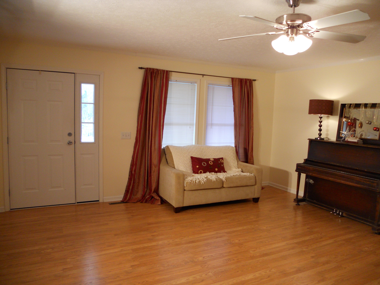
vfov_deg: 51.4
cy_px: 142
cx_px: 190
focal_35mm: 27
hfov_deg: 65.3
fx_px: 296
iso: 125
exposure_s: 1/30
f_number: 3.2
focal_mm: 4.9
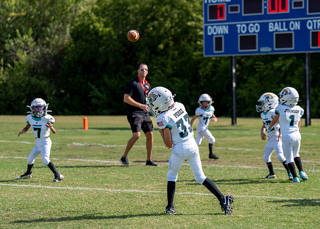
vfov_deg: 12.9
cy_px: 115
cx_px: 197
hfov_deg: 17.9
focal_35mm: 112
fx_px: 1013
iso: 160
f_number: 2.8
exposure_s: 1/3200
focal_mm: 91
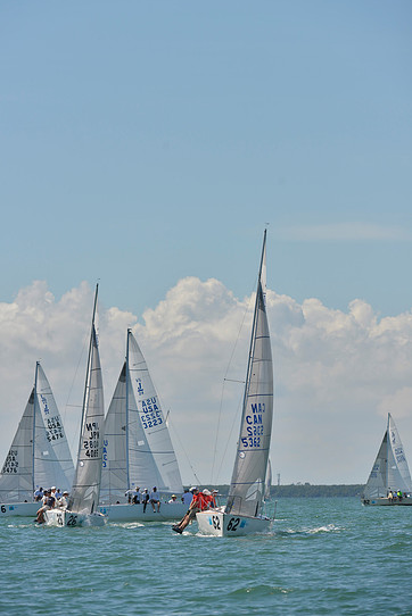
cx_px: 193
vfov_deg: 9.6
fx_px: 3669
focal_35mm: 214
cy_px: 288
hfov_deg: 6.4
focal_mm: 200
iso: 200
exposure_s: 1/1600
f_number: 6.3
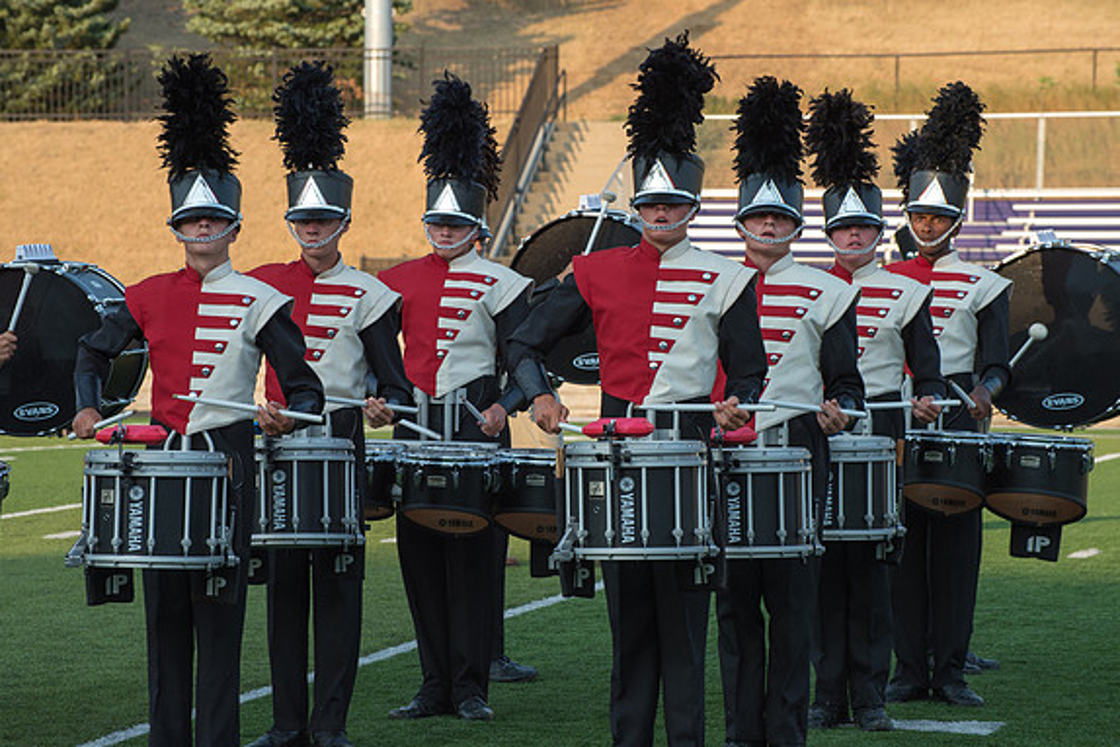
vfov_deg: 8.3
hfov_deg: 12.4
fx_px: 5134
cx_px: 562
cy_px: 322
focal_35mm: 165
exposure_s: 1/320
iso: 640
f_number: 10
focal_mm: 140
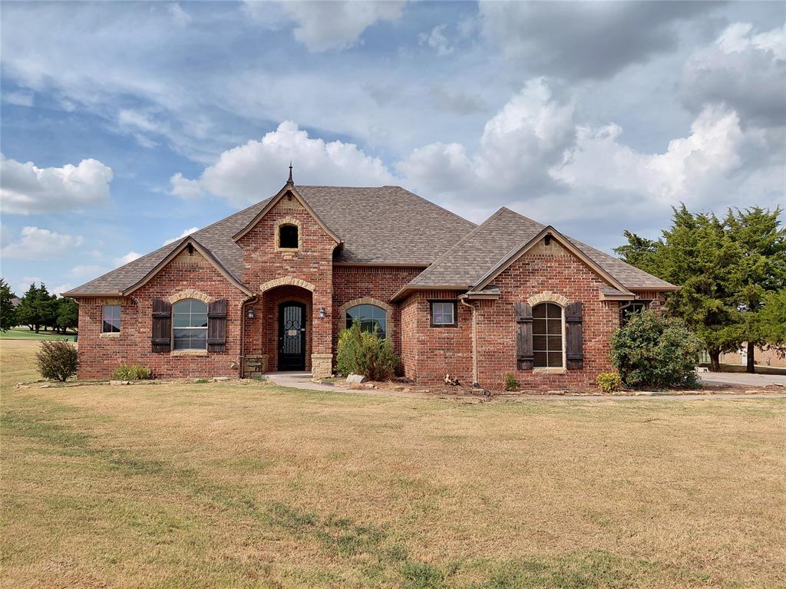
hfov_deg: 69.4
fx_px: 568
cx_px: 393
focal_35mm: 25
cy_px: 294
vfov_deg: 54.9
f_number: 1.8
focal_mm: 4.69
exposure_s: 1/1661
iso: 50
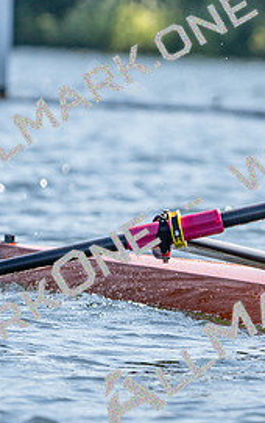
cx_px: 421
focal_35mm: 643
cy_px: 196
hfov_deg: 2.0
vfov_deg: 3.3
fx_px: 7410
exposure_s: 1/1600
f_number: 5.6
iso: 320
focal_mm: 295
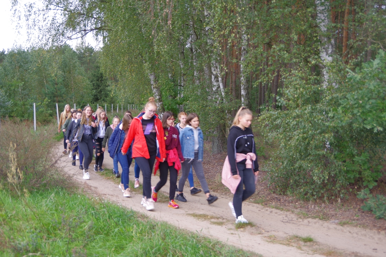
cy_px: 128
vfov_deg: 31.9
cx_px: 193
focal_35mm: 42
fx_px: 450
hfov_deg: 46.4
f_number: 4
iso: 100
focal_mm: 28
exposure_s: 1/60
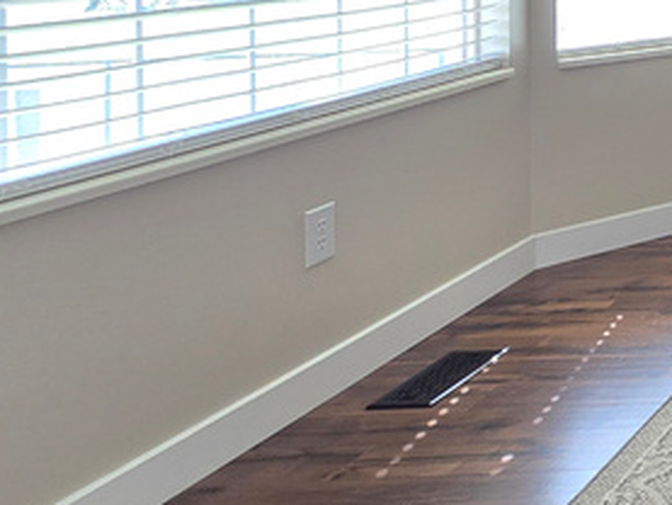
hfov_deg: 21.9
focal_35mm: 48
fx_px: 932
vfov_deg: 27.5
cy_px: -63
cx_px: 1230
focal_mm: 2.2
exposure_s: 1/60
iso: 125
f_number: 2.2
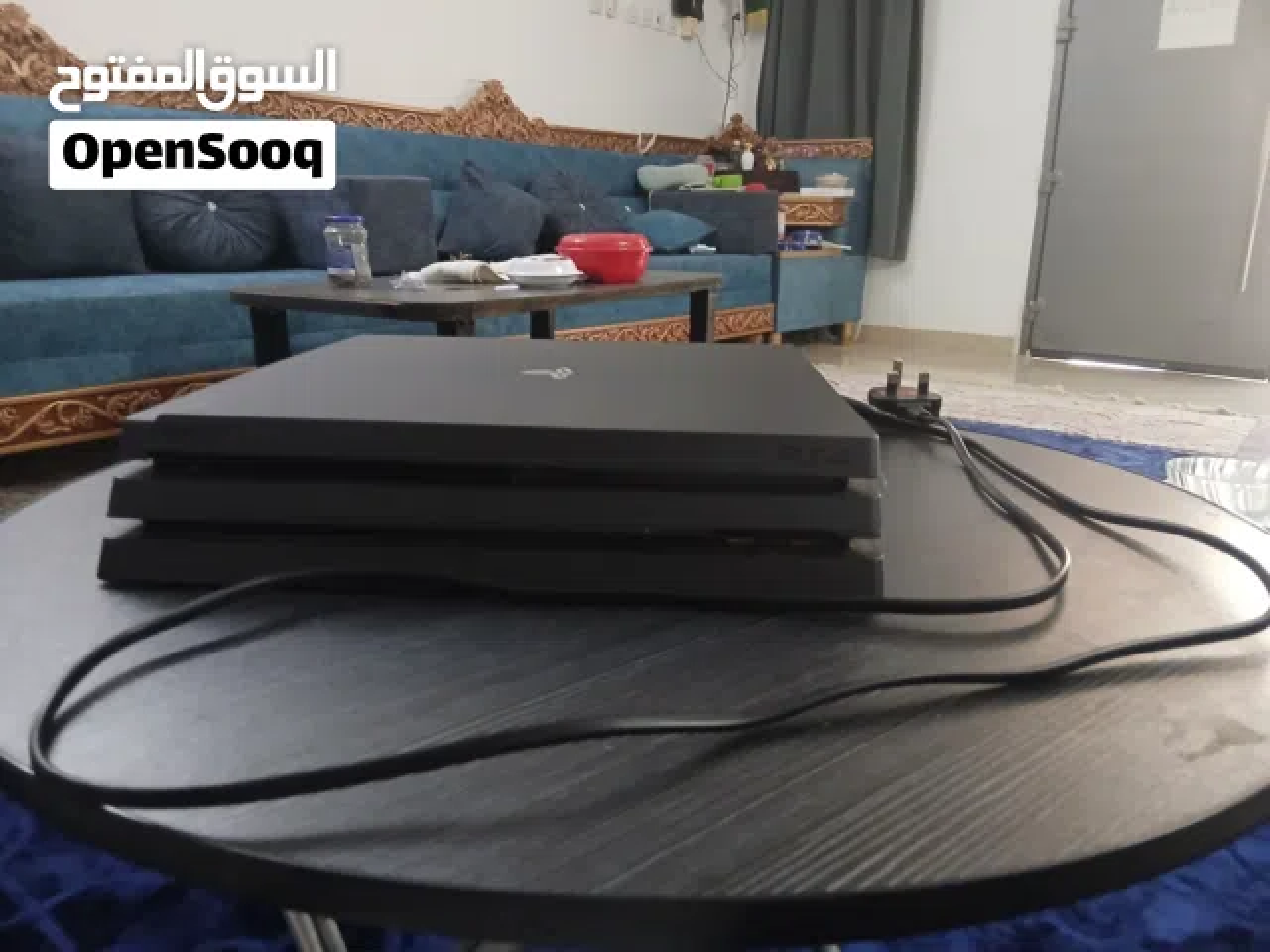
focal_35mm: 26
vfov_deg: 53.1
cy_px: 476
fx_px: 954
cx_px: 635
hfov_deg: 67.3
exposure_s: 1/20
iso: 500
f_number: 1.8
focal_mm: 3.98
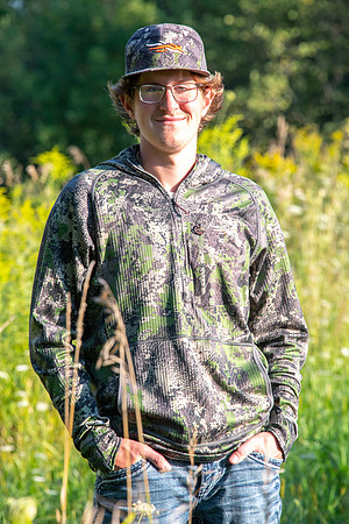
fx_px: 4362
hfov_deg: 4.6
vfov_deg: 6.9
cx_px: 174
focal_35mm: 300
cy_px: 262
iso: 500
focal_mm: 300
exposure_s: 1/160
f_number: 11
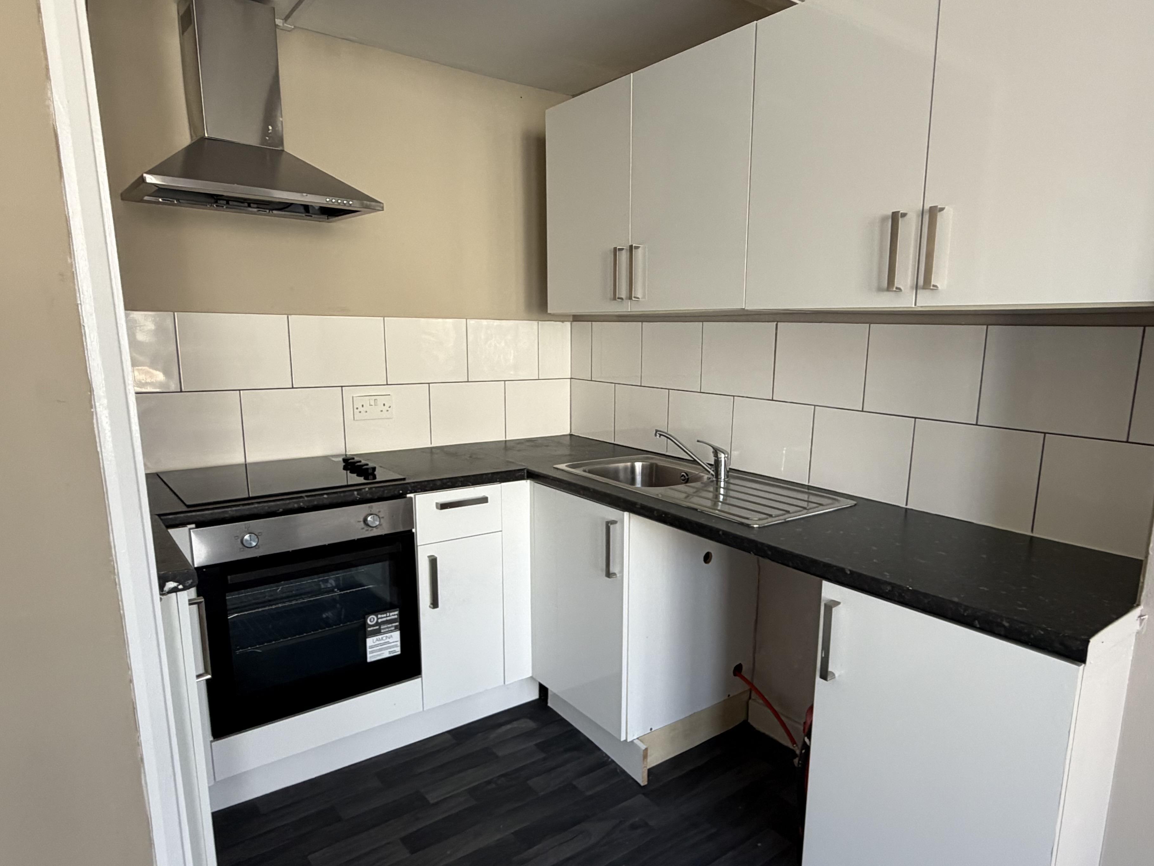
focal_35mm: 22
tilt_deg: -9.7
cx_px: 632
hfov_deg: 76.2
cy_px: 471
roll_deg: +0.2
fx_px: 733
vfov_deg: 61.0
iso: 250
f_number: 2.2
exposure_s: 1/121
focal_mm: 2.22
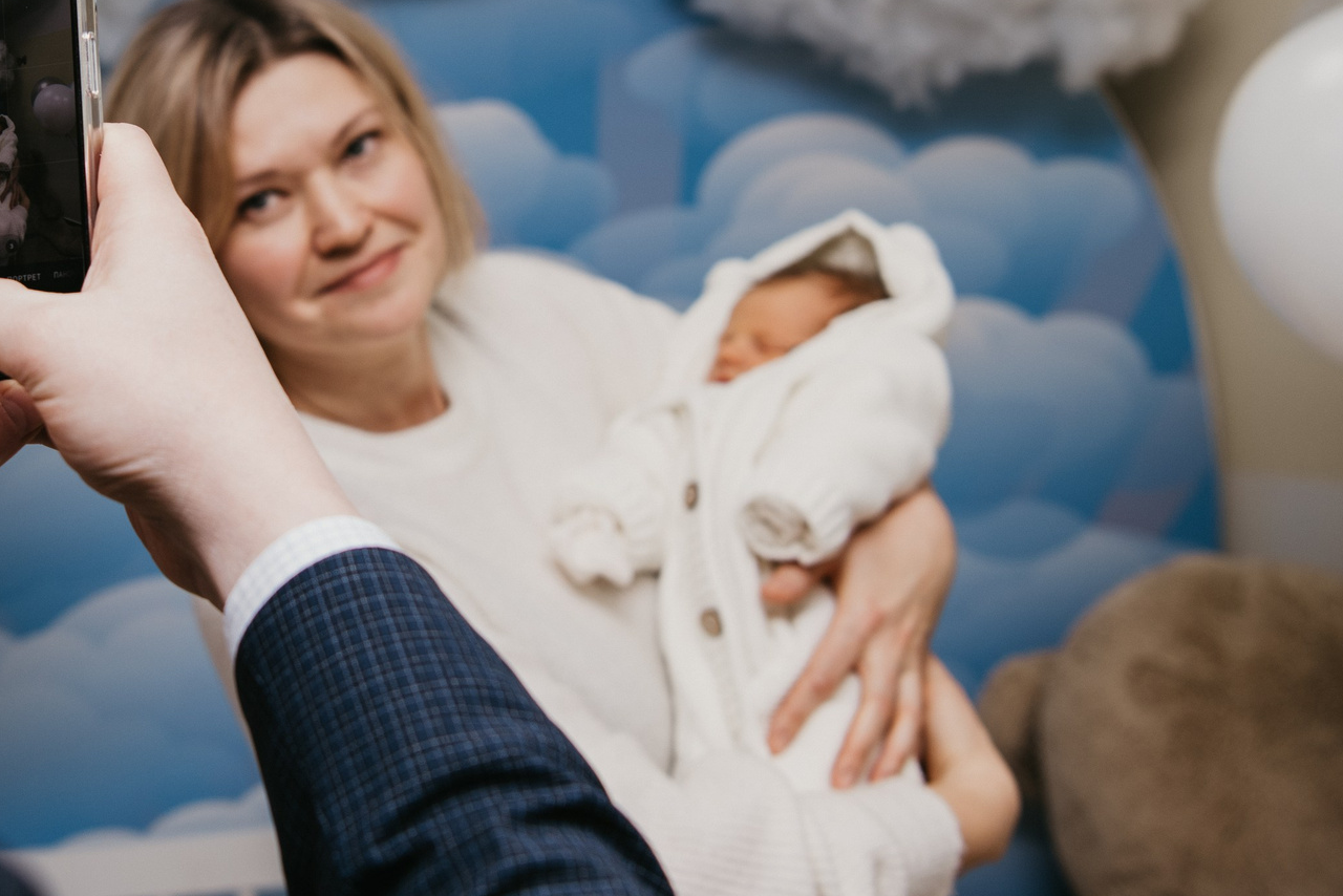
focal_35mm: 68
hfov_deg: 29.0
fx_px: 2537
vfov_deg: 19.9
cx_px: 259
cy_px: 247
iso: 160
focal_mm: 34
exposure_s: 1/160
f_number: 4
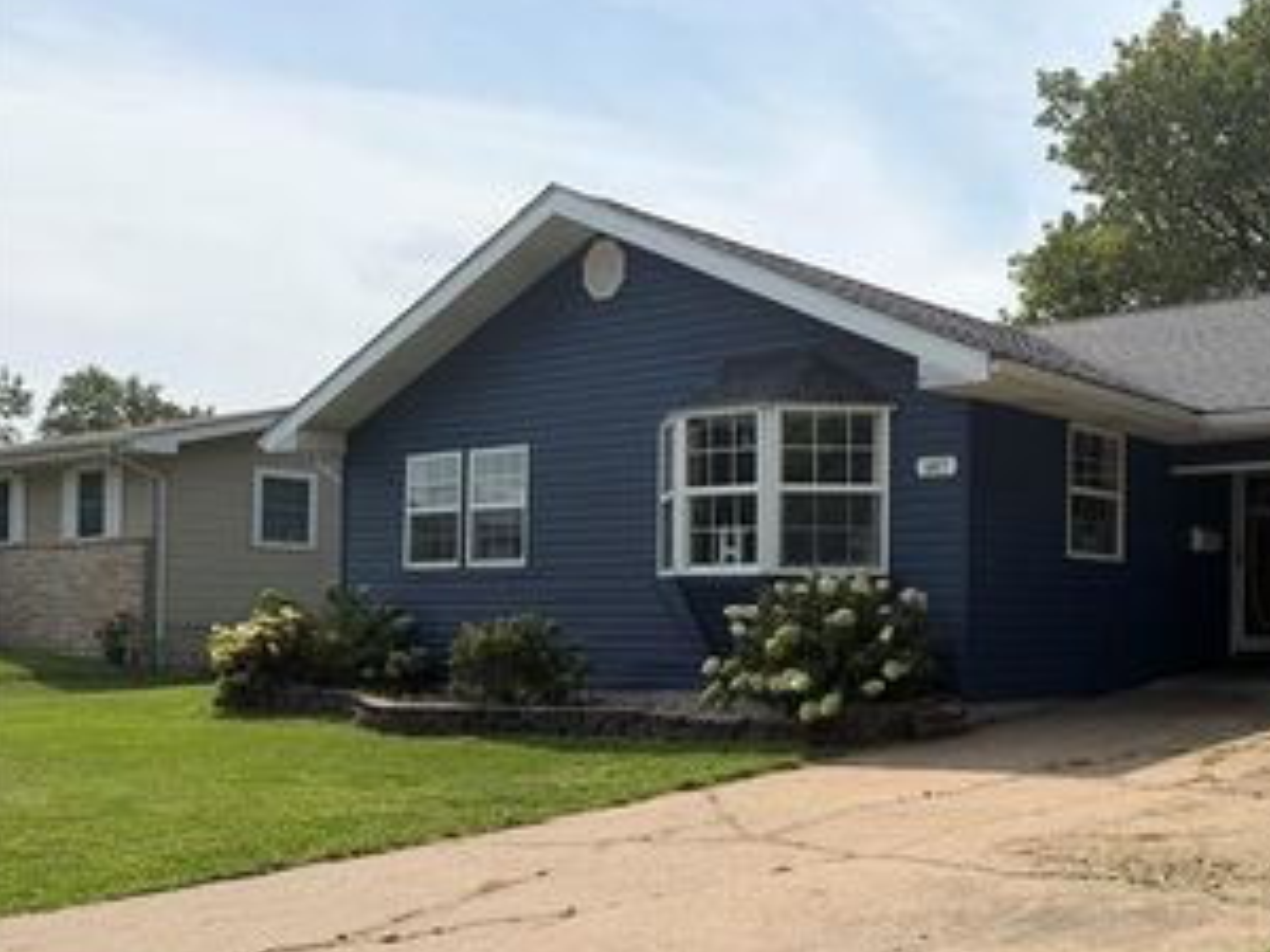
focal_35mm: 40
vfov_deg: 35.7
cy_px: 603
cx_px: 1037
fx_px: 1468
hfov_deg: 44.3
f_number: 1.78
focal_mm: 6.76
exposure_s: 1/4975
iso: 80
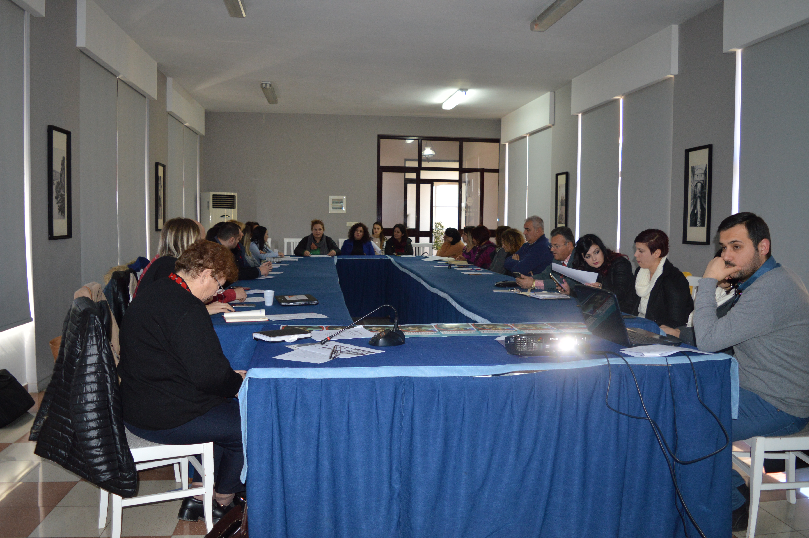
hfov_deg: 67.4
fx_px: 606
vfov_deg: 47.8
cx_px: 404
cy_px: 269
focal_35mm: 27
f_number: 3.5
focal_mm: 18
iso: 450
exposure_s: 1/60
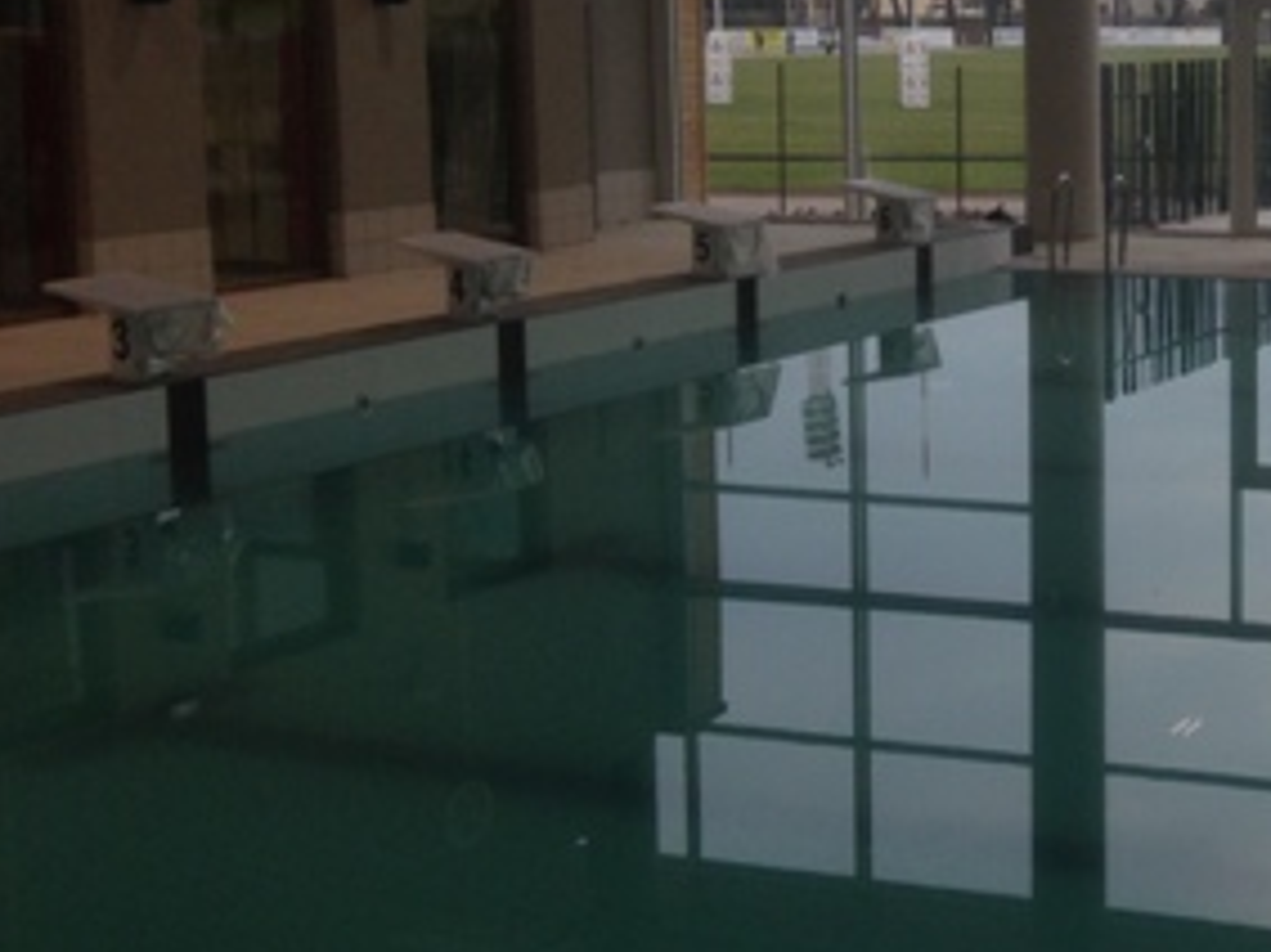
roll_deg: +1.0
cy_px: 283
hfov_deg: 26.0
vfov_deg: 20.9
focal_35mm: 70
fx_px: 2569
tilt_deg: -5.6
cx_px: 1338
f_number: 2.4
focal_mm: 4.12
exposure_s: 1/189
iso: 50
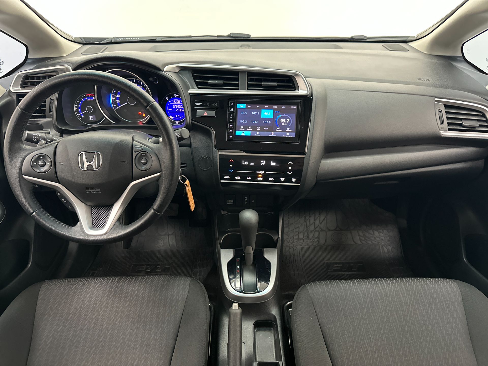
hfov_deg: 71.6
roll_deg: -0.6
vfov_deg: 56.8
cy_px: 183
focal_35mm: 24
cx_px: 244
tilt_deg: -32.7
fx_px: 338
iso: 800
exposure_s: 1/40
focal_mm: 6.86
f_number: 1.78
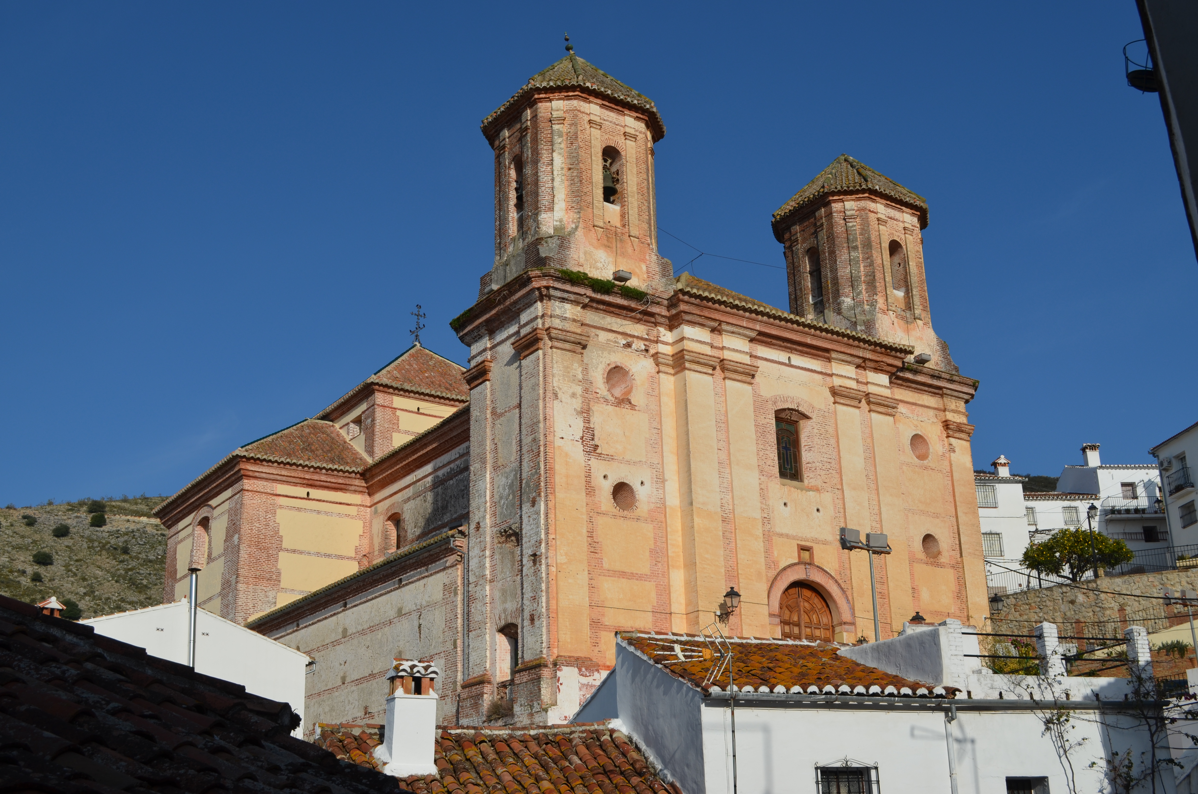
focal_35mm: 44
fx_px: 1445
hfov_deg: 45.0
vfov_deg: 30.7
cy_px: 397
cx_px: 599
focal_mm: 29
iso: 100
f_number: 10
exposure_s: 1/400
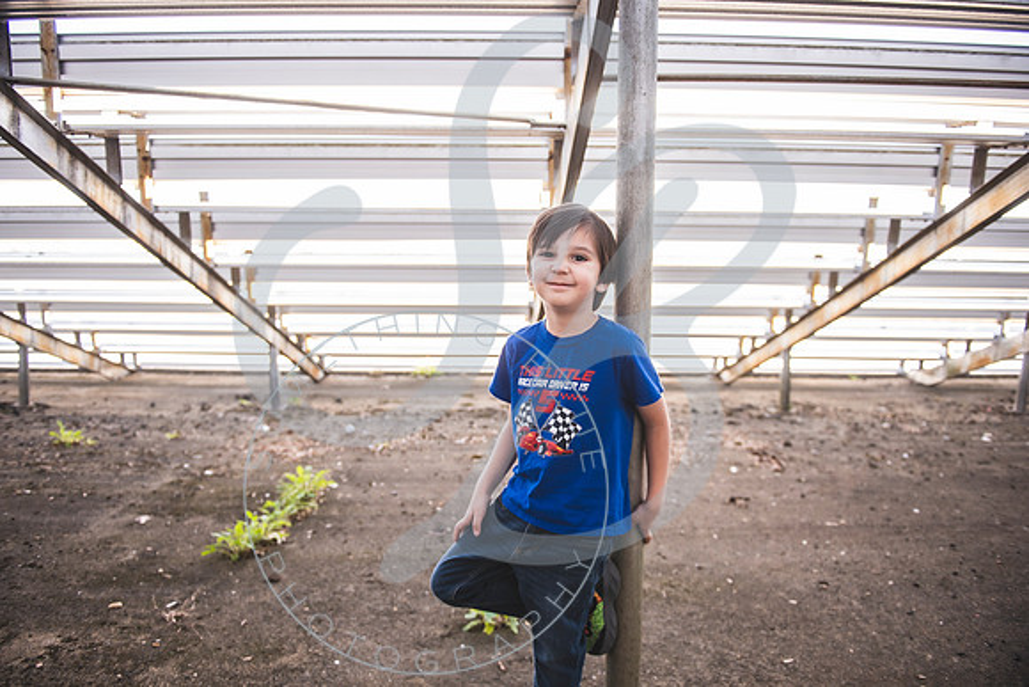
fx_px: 701
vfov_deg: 52.2
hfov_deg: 72.5
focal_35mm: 25
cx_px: 508
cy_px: 343
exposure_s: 1/200
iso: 200
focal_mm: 24
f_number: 2.8
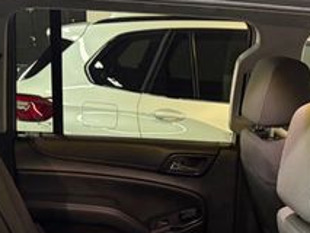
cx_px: 202
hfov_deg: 24.9
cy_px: 316
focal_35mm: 78
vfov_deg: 17.5
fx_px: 699
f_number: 1.6
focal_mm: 5.96
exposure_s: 1/30
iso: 640
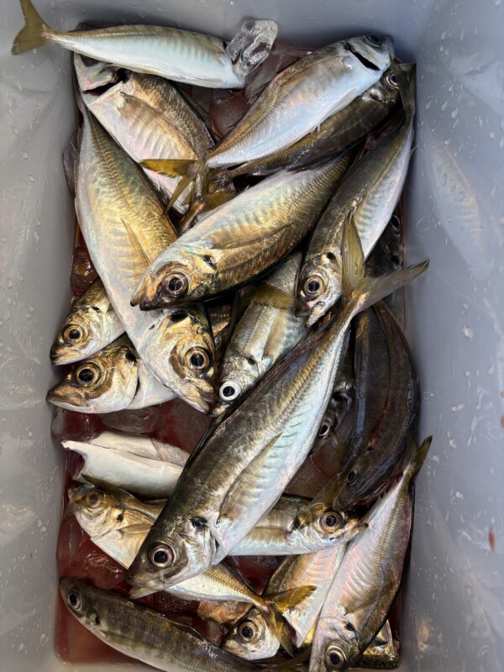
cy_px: 336
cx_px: 252
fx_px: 505
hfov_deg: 53.1
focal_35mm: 26
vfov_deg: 67.3
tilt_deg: -86.8
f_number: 1.6
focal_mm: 5.96
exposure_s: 1/270
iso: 40
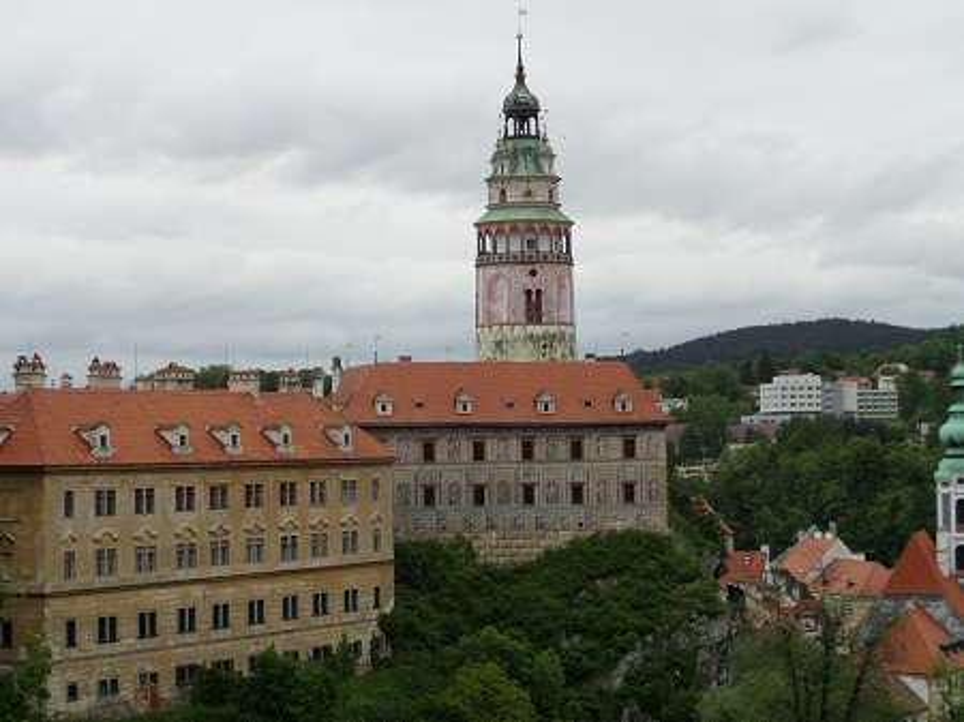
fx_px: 2449
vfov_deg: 16.8
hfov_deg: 22.3
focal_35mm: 88
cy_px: 361
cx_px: 482
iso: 100
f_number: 4.4
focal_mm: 14.3
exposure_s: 1/350
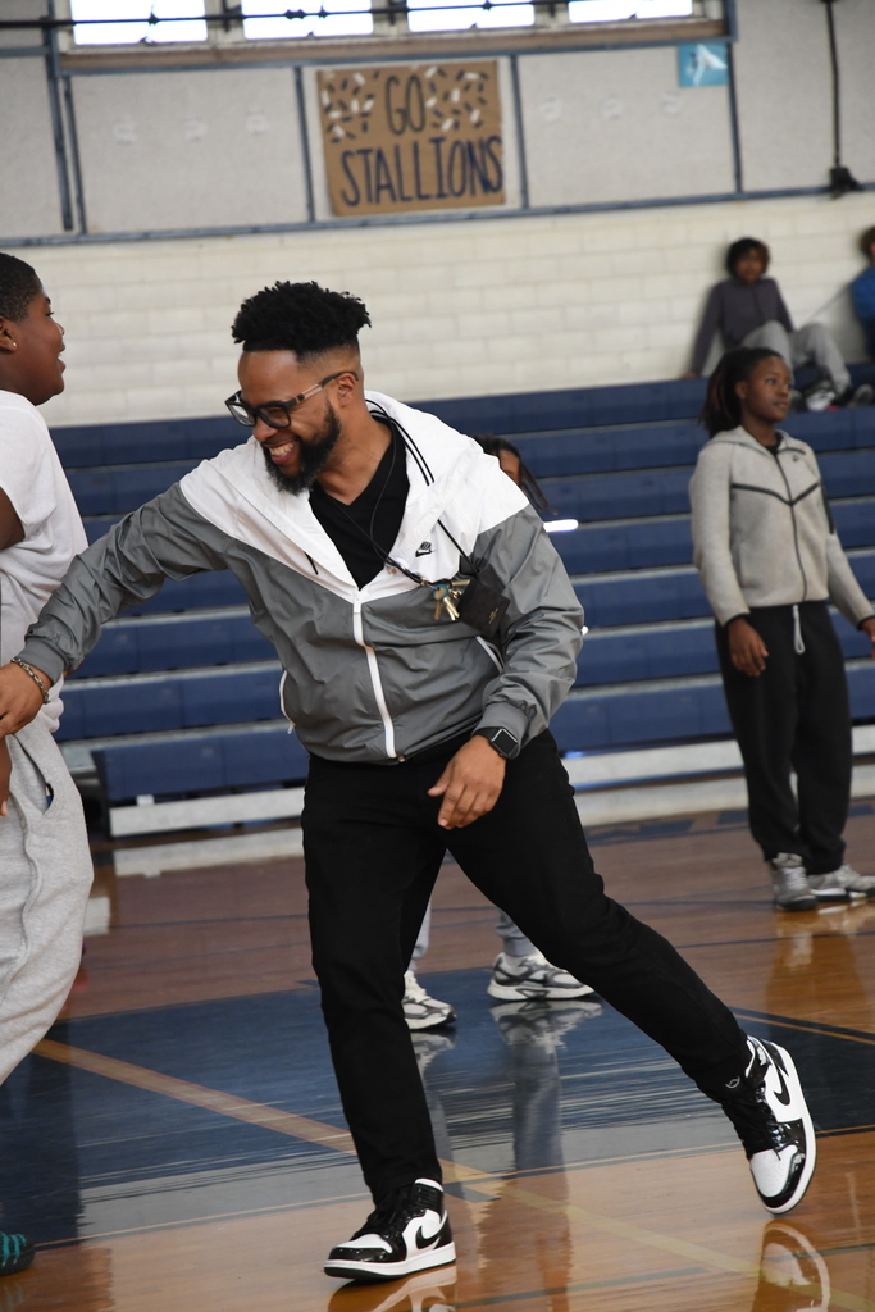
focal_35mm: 120
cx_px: 438
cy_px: 656
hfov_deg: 11.4
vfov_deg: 17.1
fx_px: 4373
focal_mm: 80
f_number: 4
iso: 1600
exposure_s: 1/400
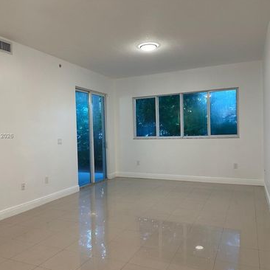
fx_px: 256
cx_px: 124
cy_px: 136
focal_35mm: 29
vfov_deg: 55.6
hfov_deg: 55.6
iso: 160
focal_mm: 6.86
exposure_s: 1/60
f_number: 1.78
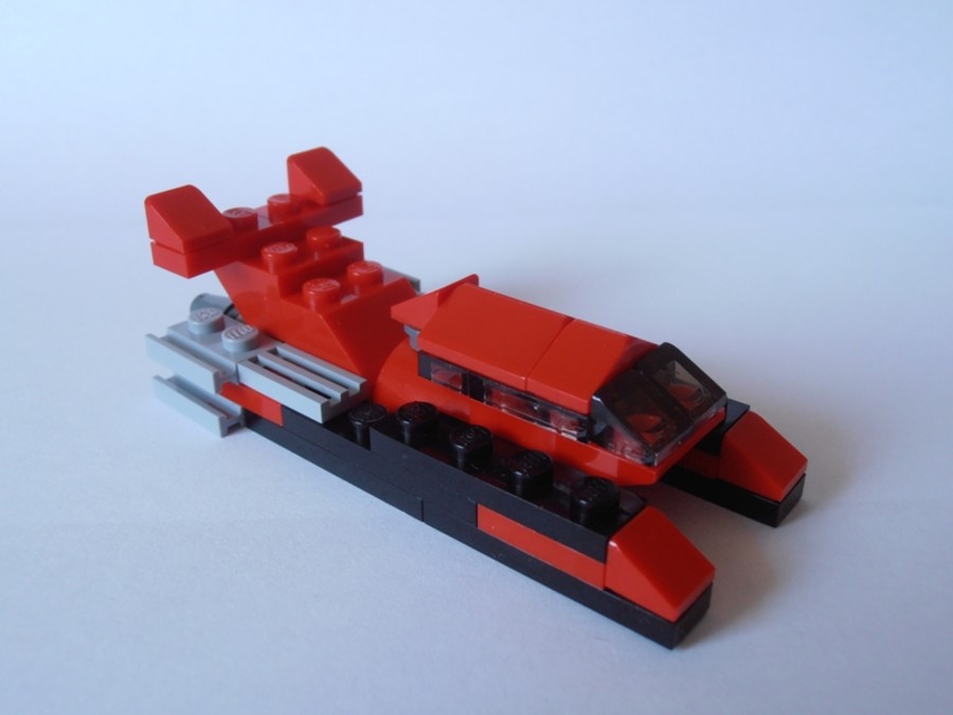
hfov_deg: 50.1
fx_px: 1019
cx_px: 476
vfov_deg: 38.7
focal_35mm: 37
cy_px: 358
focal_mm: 6.61
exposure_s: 1/30
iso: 125
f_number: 3.9
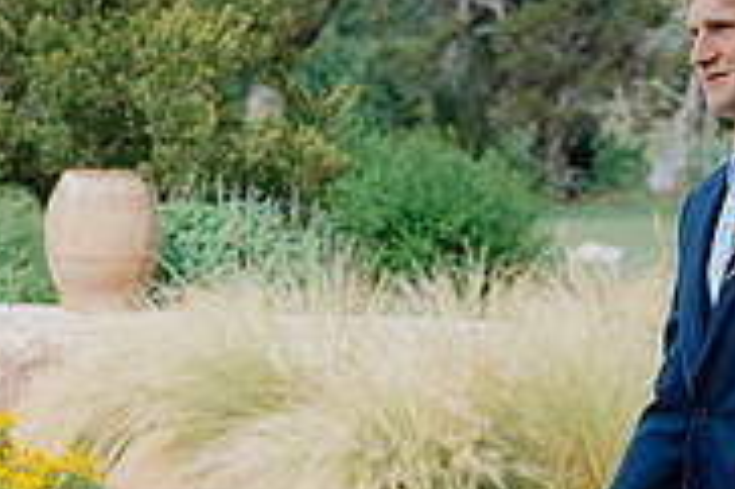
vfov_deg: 6.5
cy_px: 509
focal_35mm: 210
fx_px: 4284
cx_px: 590
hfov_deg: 9.8
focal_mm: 66
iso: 360
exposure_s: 1/2000
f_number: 5.6
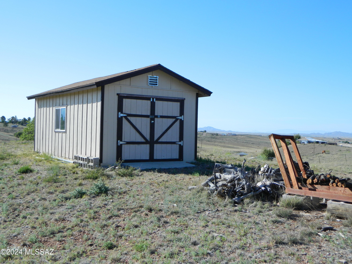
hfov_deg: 45.8
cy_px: 132
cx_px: 176
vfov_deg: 35.1
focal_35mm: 41
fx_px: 417
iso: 80
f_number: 3.5
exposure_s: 1/640
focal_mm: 7.3
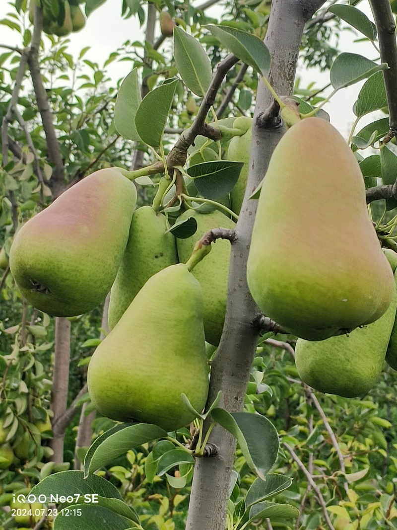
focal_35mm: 79
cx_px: 198
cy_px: 265
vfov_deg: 24.7
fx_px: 1208
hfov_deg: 18.7
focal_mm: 4.84
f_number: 1.79
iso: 100
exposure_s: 1/305
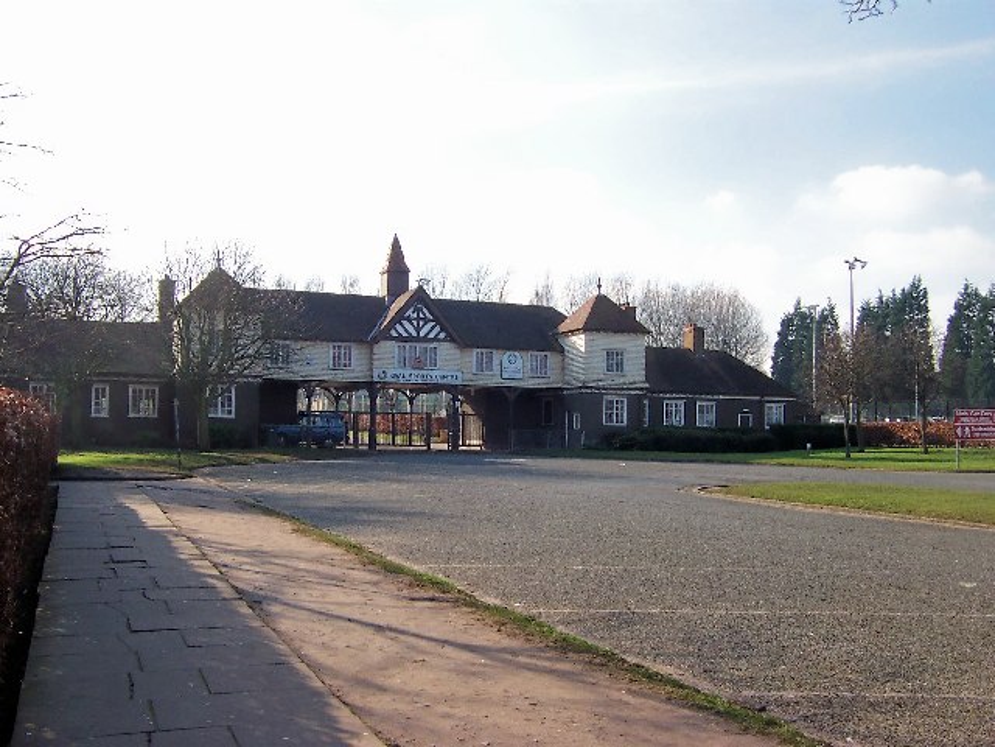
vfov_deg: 39.7
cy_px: 374
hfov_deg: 51.4
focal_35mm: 36
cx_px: 498
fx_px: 1035
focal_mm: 5.6
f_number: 4
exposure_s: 1/500
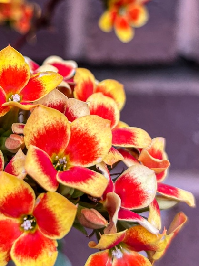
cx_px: 53
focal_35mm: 70
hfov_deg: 20.9
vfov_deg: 27.1
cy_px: 47
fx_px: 536
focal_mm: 5.7
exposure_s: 1/500
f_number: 1.5
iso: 50
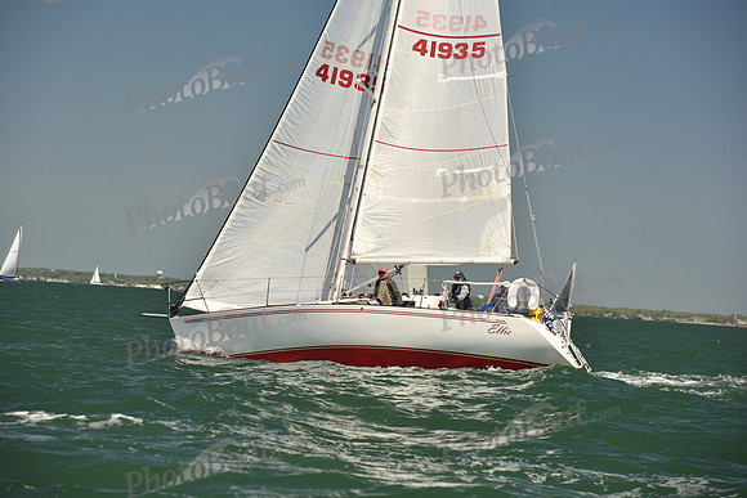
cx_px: 374
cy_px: 249
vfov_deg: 10.2
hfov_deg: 15.2
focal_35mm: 135
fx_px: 2802
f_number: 5.6
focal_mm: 135
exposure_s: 1/800
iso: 250
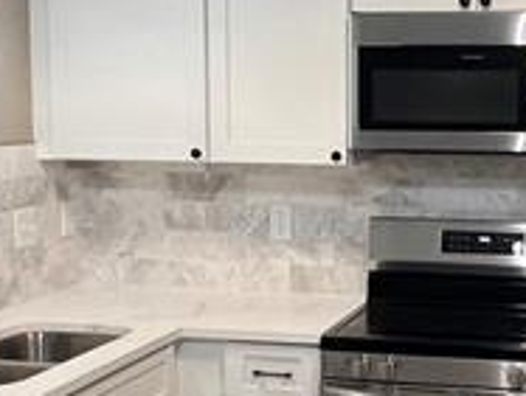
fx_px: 1081
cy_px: 281
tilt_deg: -9.8
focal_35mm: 71
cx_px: 408
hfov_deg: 26.9
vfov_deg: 20.7
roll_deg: -1.7
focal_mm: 1.57
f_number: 1.8
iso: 125
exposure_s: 1/60
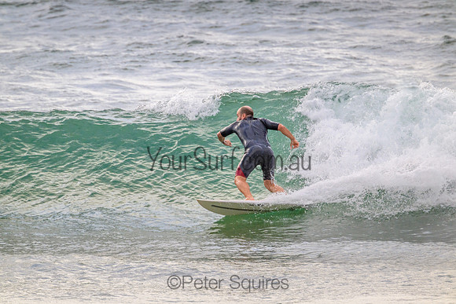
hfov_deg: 2.6
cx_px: 228
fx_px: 10135
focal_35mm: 800
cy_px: 152
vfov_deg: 1.7
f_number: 11
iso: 1250
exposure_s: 1/2000
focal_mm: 800
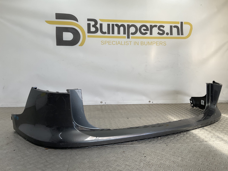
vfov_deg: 48.2
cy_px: 86
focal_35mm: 29
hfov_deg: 61.7
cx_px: 114
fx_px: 191
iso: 16
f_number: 1.8
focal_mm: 3
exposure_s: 1/324
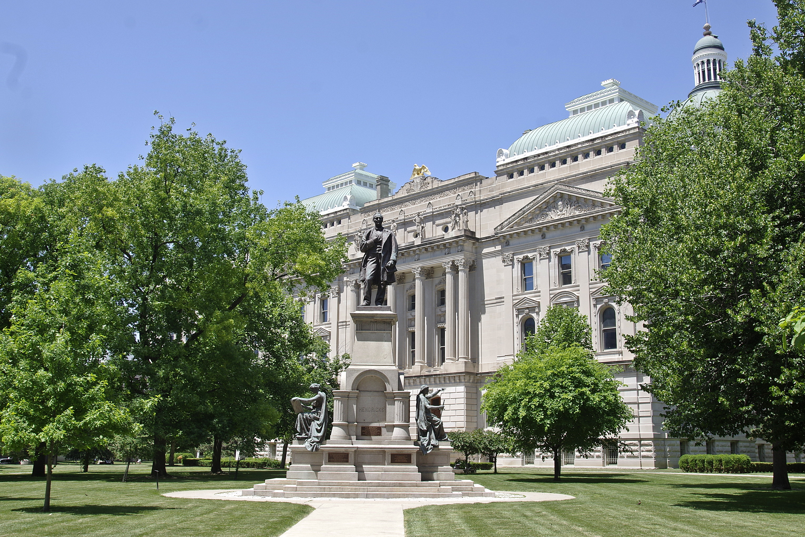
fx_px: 738
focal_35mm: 33
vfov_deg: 40.0
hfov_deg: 57.2
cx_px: 413
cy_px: 256
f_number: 8
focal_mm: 20
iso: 200
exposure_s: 1/160
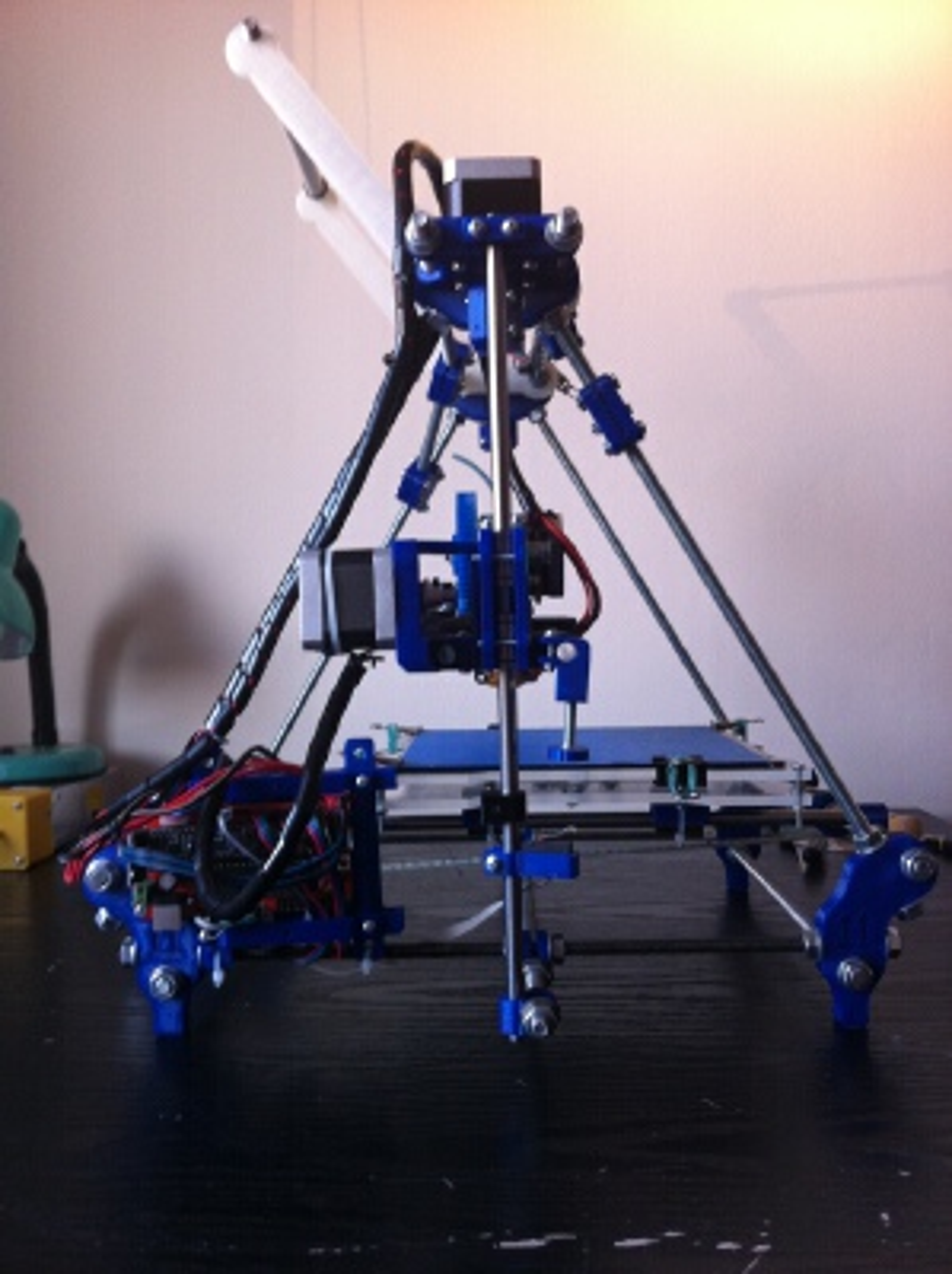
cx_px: 476
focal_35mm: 35
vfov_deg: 52.7
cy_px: 637
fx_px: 1286
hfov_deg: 40.6
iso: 125
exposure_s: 1/15
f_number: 2.8
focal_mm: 3.85
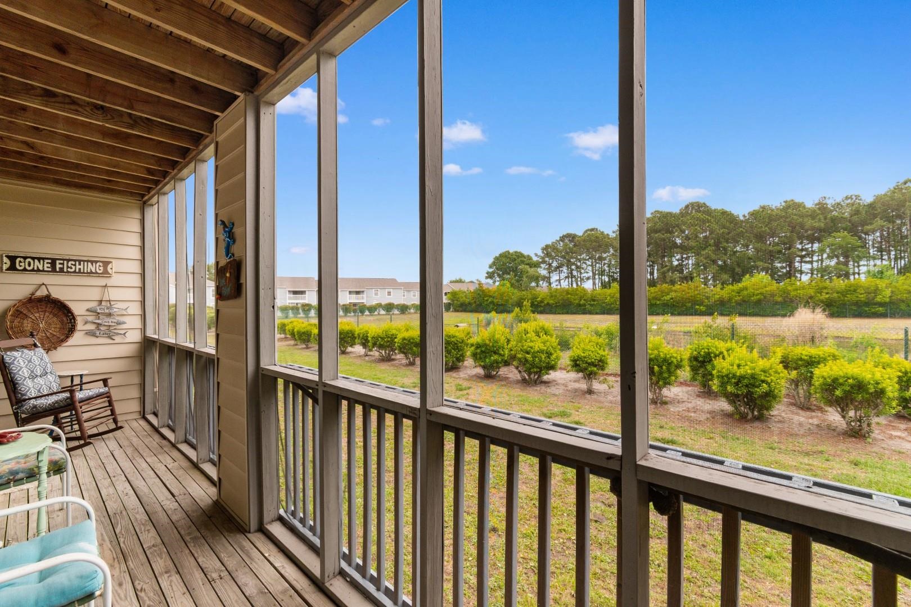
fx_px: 380
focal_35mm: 15
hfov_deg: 100.4
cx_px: 456
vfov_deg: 77.3
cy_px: 304
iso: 100
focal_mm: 10
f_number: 6.3
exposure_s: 1/160
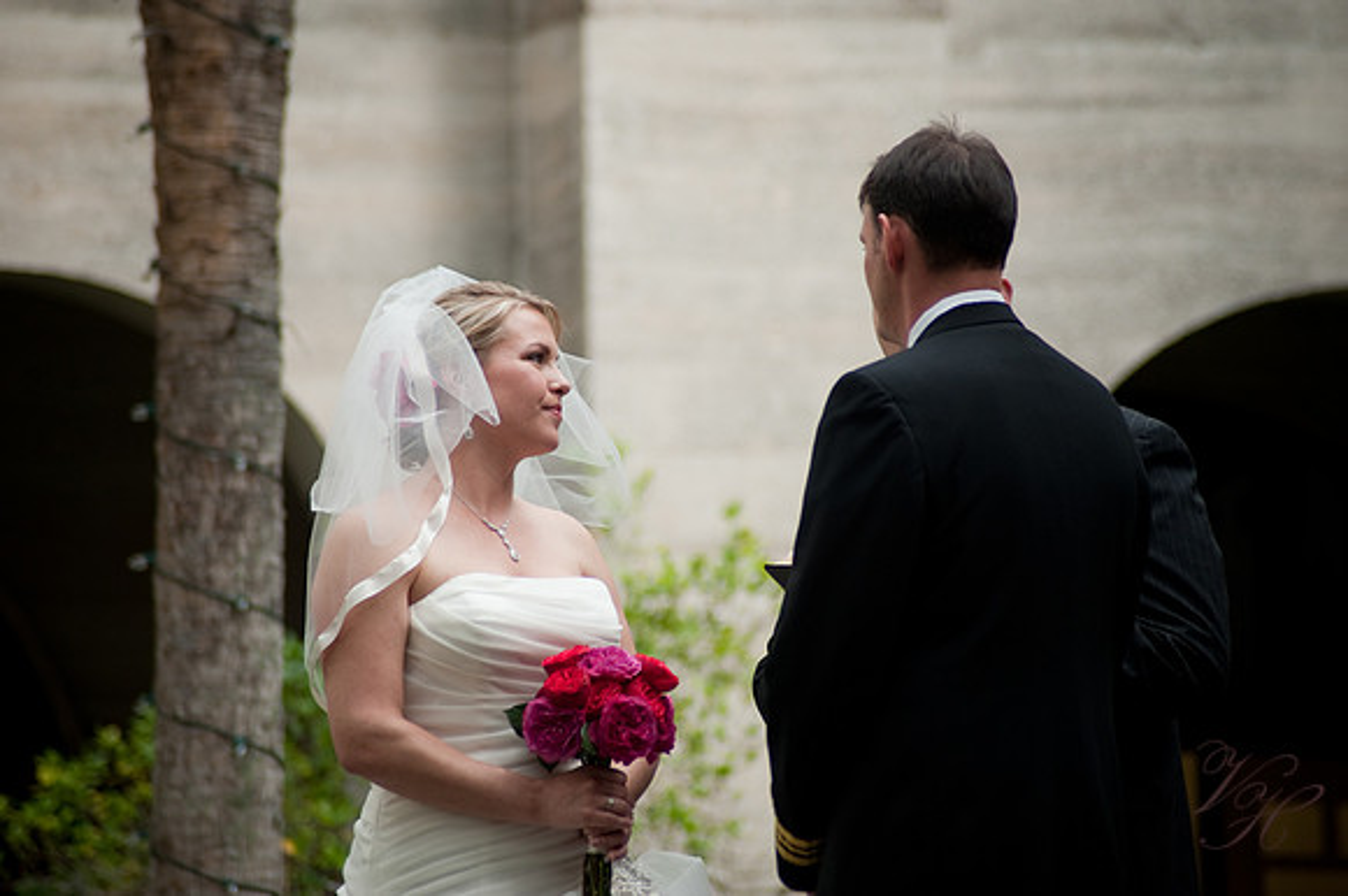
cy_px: 448
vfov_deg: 6.9
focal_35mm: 200
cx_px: 674
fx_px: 7484
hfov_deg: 10.3
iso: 400
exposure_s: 1/125
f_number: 5
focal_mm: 200
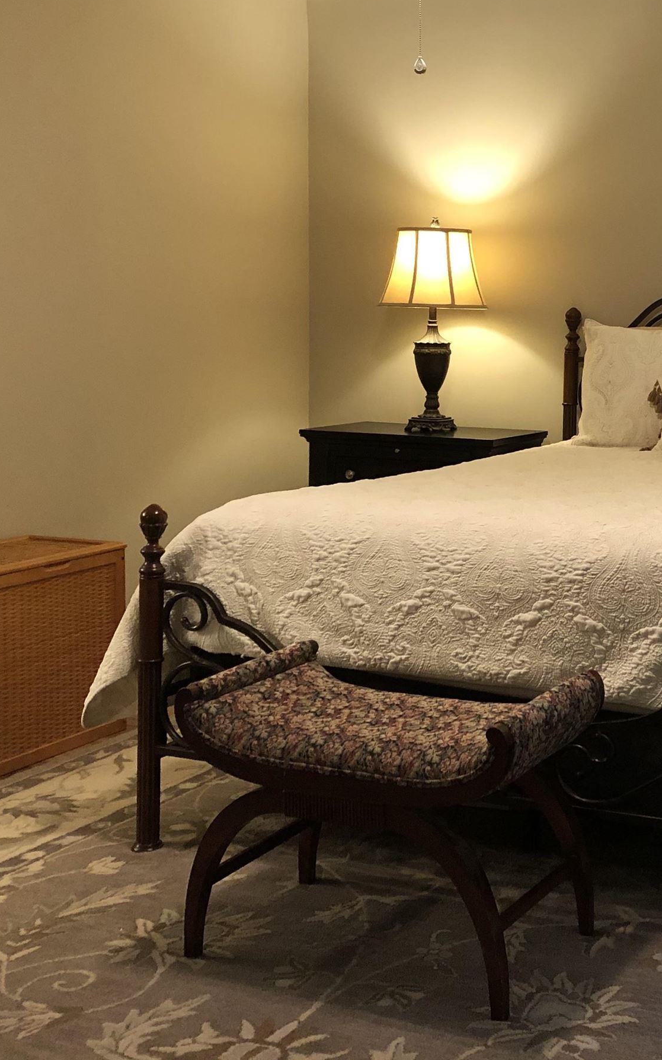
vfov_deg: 39.2
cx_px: 686
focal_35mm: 51
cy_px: 381
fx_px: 1473
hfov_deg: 24.0
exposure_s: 1/15
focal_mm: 3.99
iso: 80
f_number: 1.8
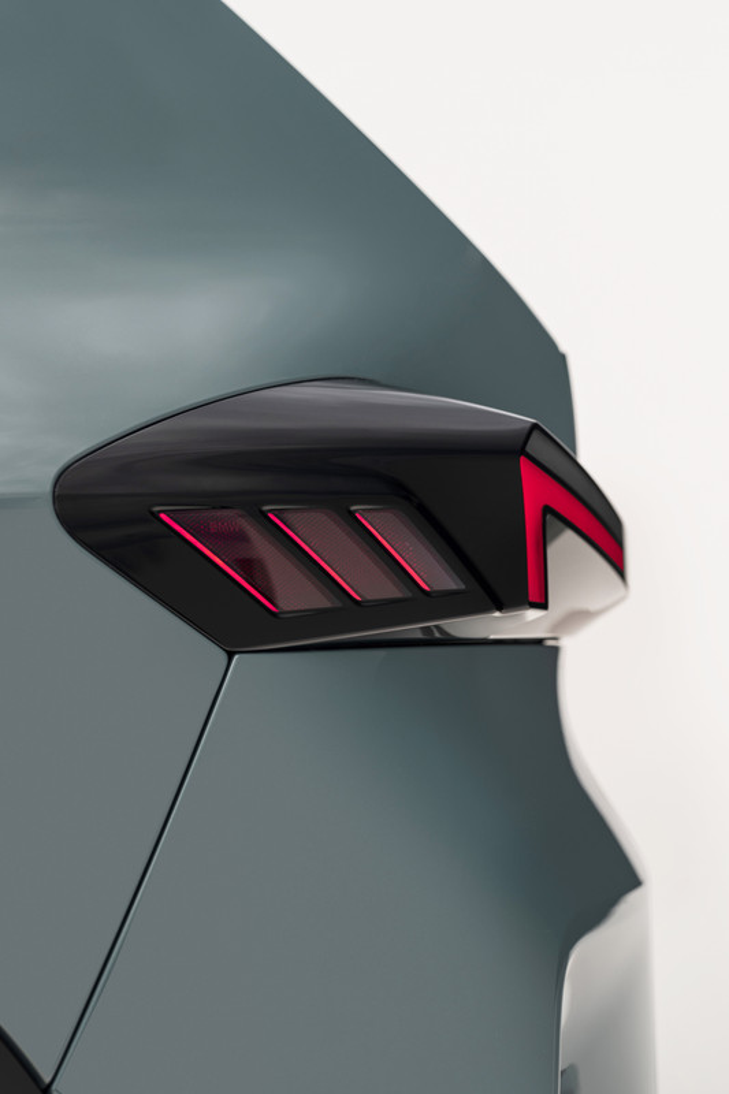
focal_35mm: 135
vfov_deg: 15.2
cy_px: 547
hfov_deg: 10.2
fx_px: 4102
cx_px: 364
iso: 100
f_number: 5
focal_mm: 135
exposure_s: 1/200
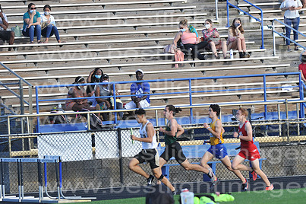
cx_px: 209
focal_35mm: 432
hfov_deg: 4.8
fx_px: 3669
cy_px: 138
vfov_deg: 3.2
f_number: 4.5
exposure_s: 1/2000
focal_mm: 300
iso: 800
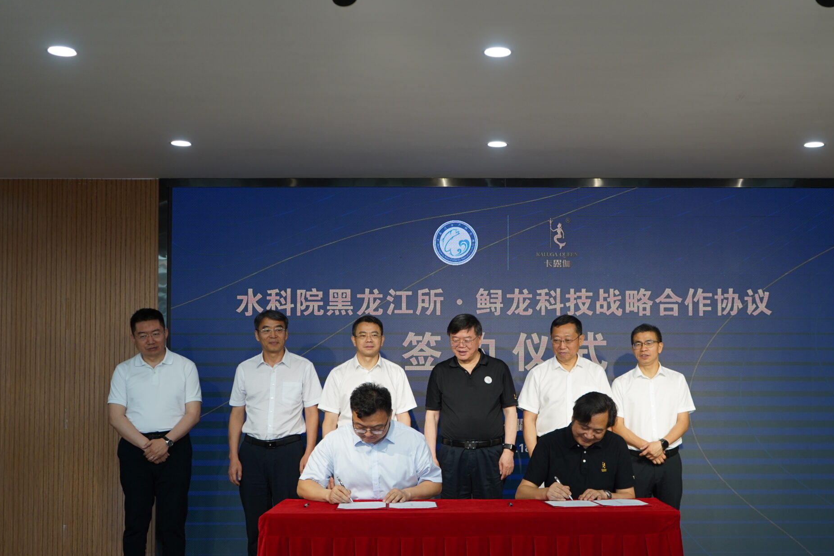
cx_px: 508
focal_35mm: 47
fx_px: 1089
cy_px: 353
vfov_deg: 28.5
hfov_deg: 41.7
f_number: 4
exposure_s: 1/100
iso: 320
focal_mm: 34
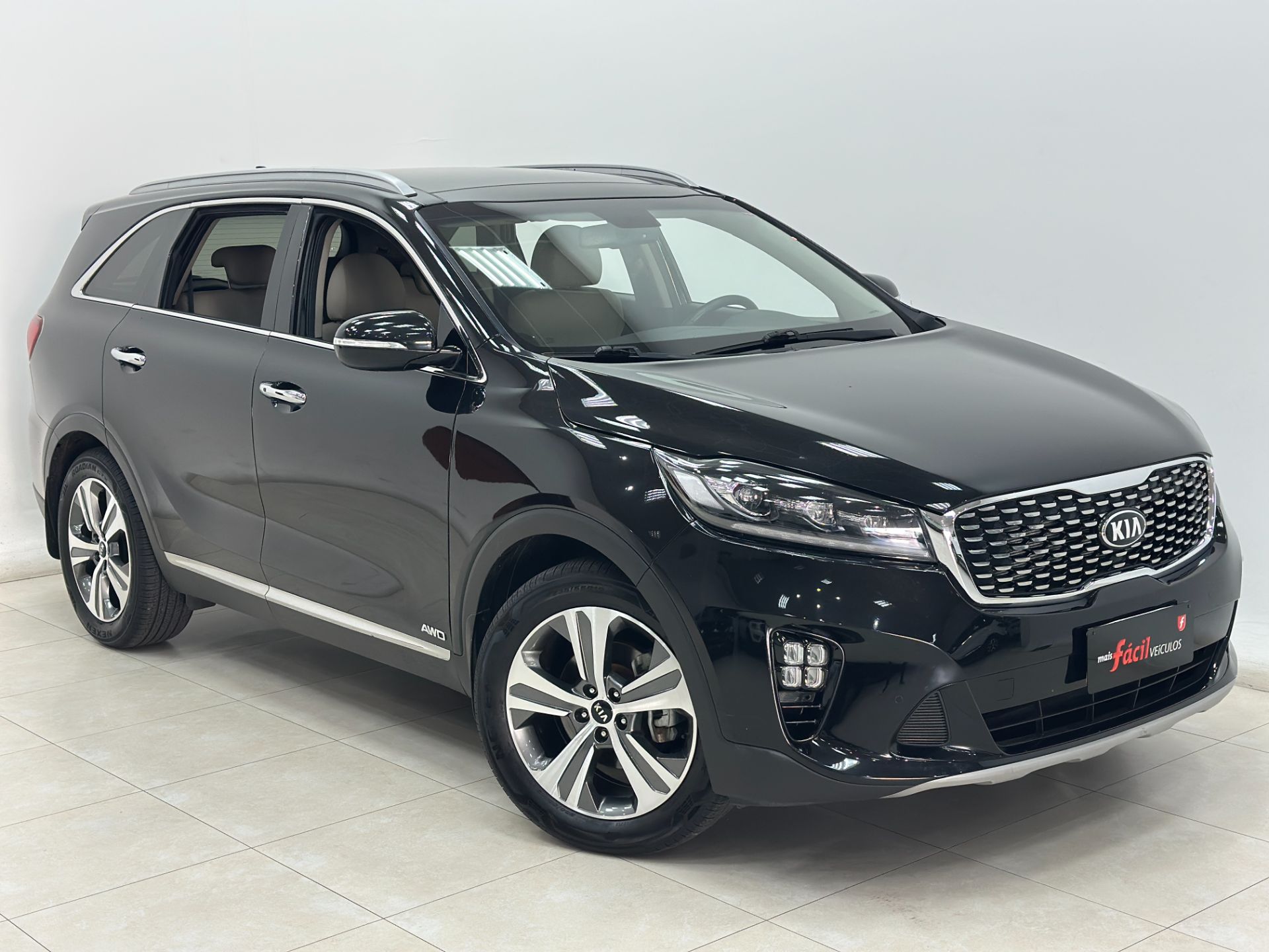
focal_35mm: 48
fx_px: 1760
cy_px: 476
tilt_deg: -8.9
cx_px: 634
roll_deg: +1.5
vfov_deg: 30.3
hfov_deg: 39.7
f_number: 1.78
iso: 125
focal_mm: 6.86
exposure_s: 1/120
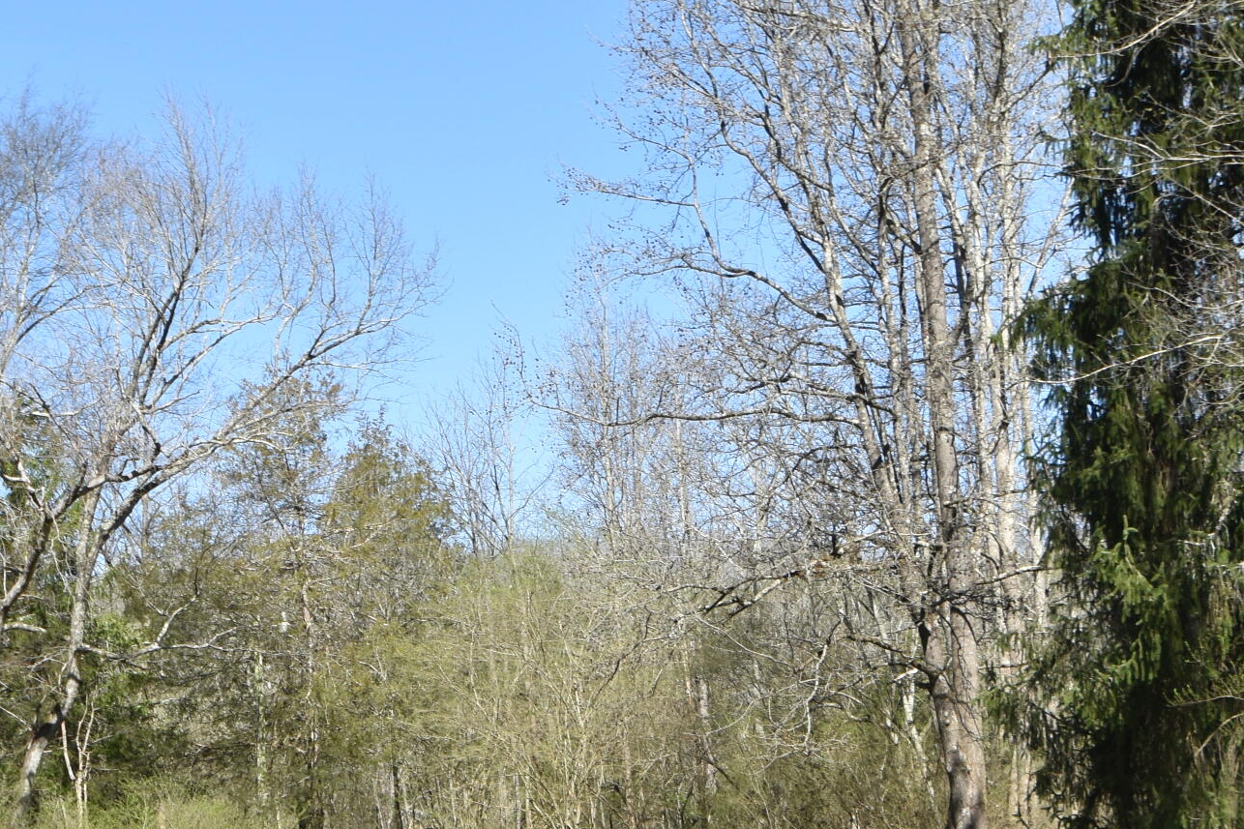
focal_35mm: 84
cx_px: 614
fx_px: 2902
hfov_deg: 24.2
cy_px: 843
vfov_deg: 15.9
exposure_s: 1/250
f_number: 8
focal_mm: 24
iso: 140
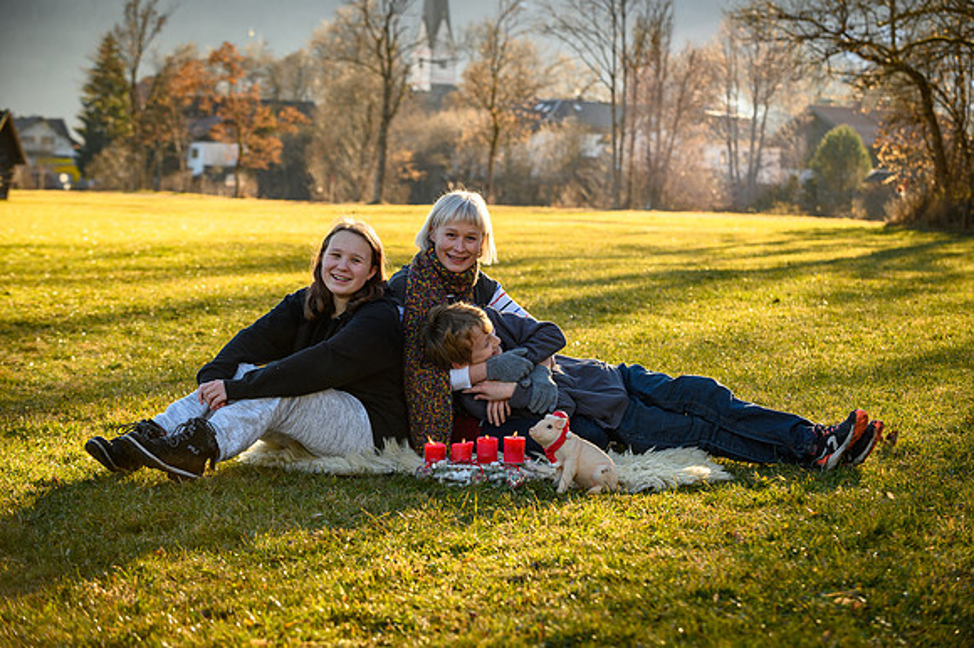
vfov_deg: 15.2
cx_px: 487
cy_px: 324
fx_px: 2434
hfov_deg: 22.6
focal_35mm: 90
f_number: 5.6
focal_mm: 90
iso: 100
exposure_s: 1/125
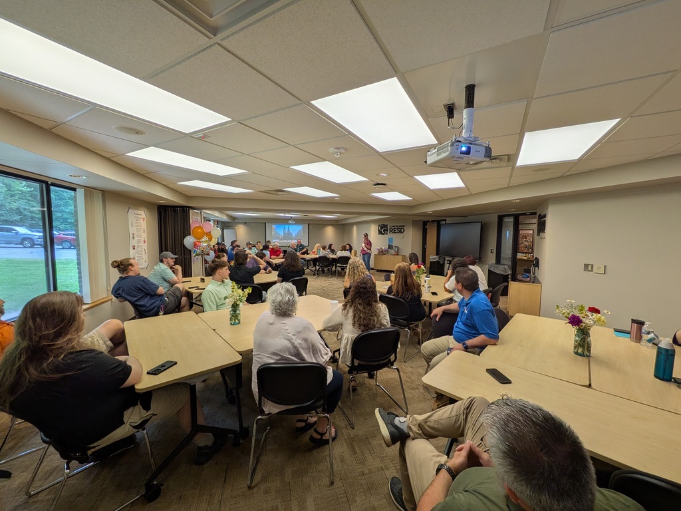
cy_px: 256
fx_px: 275
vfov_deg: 85.7
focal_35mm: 14
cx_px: 340
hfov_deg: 102.1
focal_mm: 1.83
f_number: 2.2
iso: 47
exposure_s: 1/169
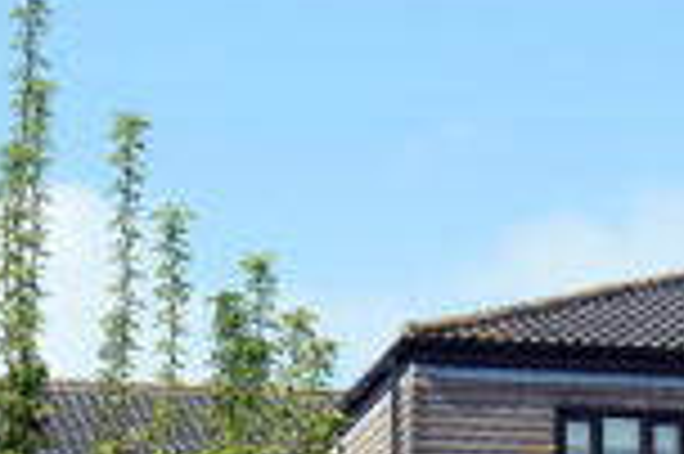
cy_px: 845
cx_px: 621
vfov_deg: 6.9
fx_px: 3682
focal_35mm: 194
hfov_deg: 10.6
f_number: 8
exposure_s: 1/250
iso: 100
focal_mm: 30
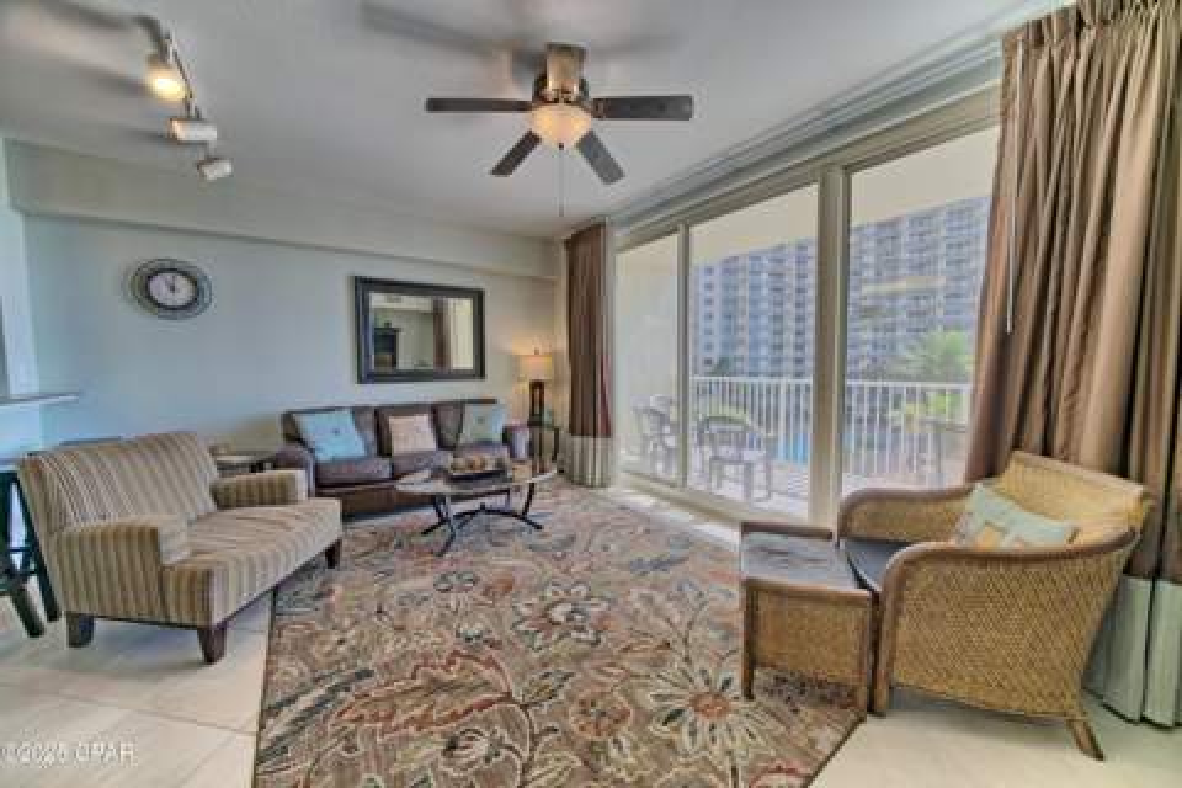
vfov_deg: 90.0
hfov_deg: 112.6
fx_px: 394
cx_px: 591
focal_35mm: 12
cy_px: 394
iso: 500
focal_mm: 12
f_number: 8
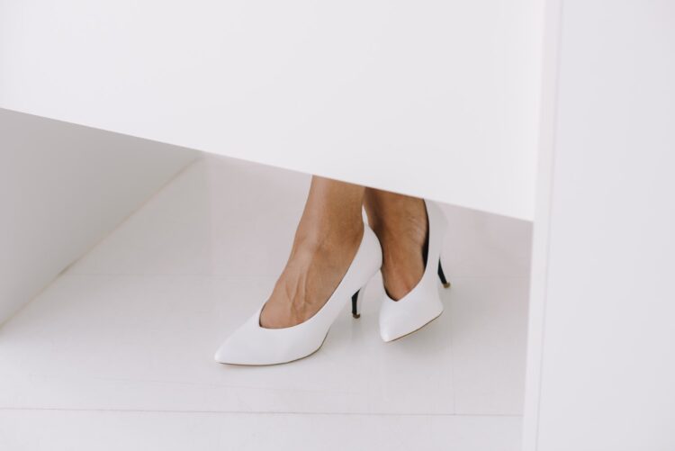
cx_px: 338
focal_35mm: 85
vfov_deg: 16.1
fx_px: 1595
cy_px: 226
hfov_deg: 23.9
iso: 160
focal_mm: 85
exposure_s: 1/160
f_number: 3.5
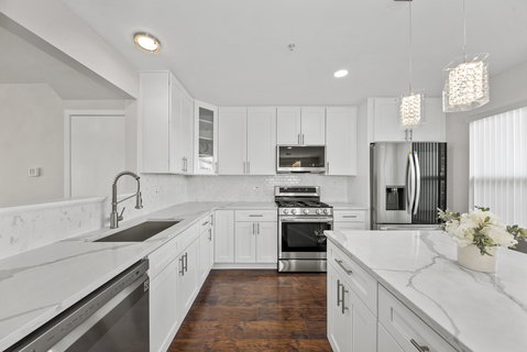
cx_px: 264
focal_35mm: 13
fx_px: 190
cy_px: 176
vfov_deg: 85.5
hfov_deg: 108.3
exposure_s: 1/80
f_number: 7.1
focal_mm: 13
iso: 400
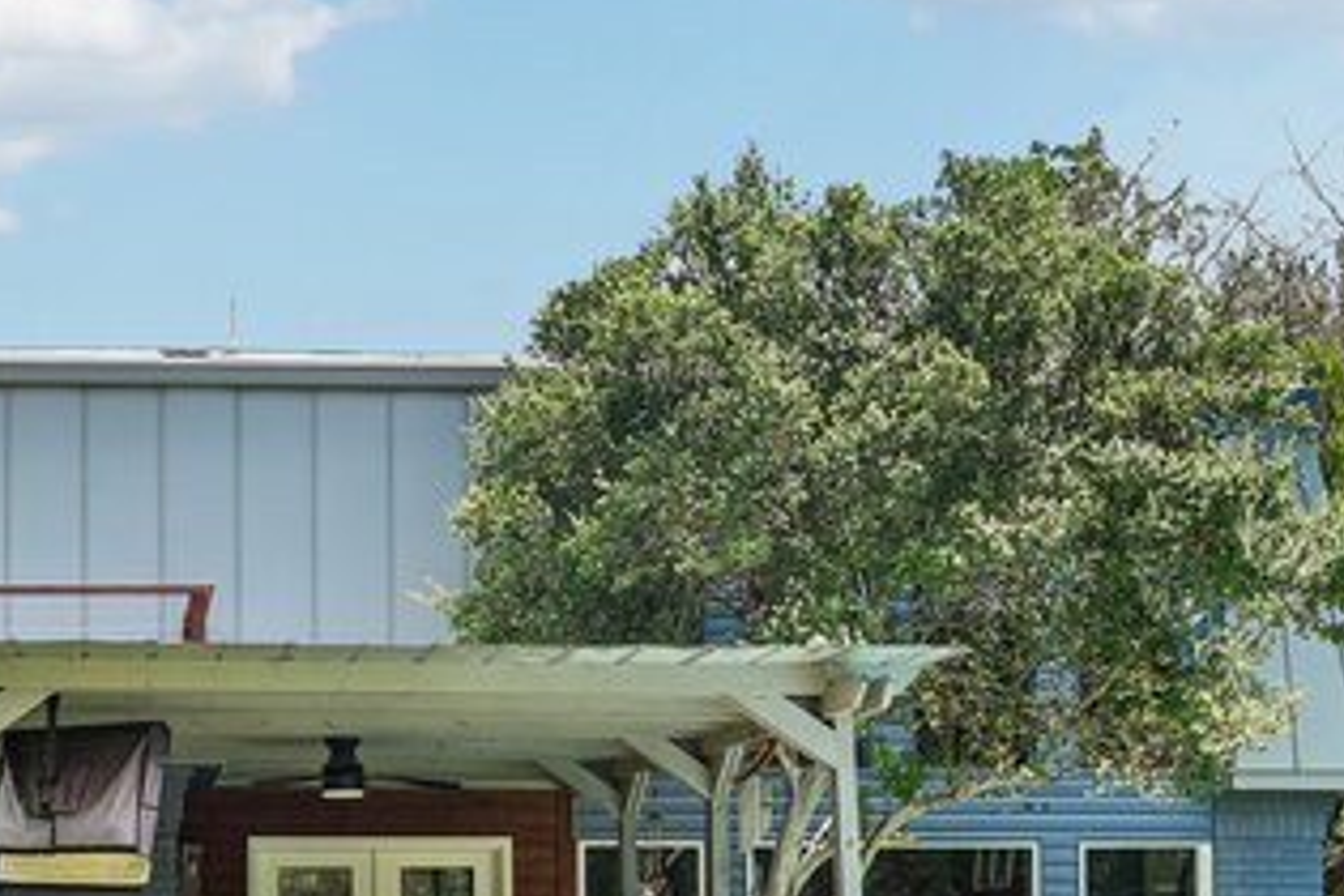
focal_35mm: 61
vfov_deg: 22.1
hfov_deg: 31.5
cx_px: 158
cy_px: 676
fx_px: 2277
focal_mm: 30
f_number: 8
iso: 400
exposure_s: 1/250
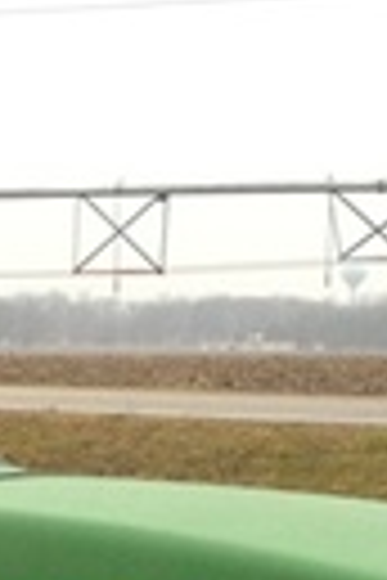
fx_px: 2467
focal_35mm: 153
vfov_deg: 12.8
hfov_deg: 8.9
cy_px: 836
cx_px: -81
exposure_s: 1/120
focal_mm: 4.28
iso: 100
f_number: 2.4
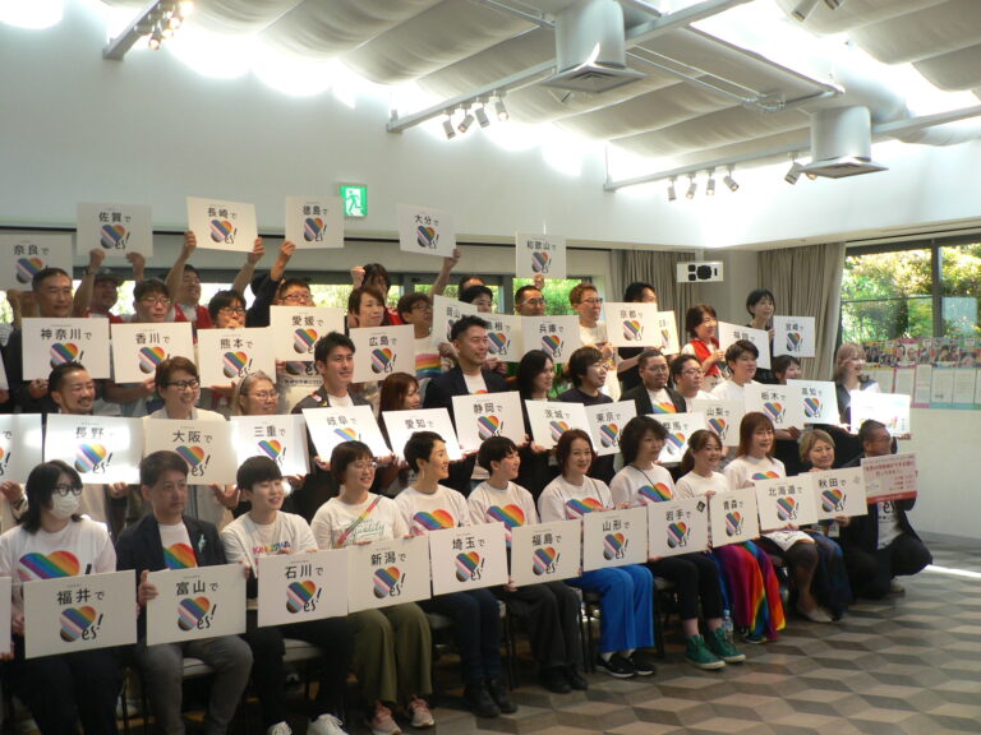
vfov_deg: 37.7
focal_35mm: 38
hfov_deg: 49.0
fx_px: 1077
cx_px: 490
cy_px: 368
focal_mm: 6.3
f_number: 2.8
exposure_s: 1/80
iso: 100
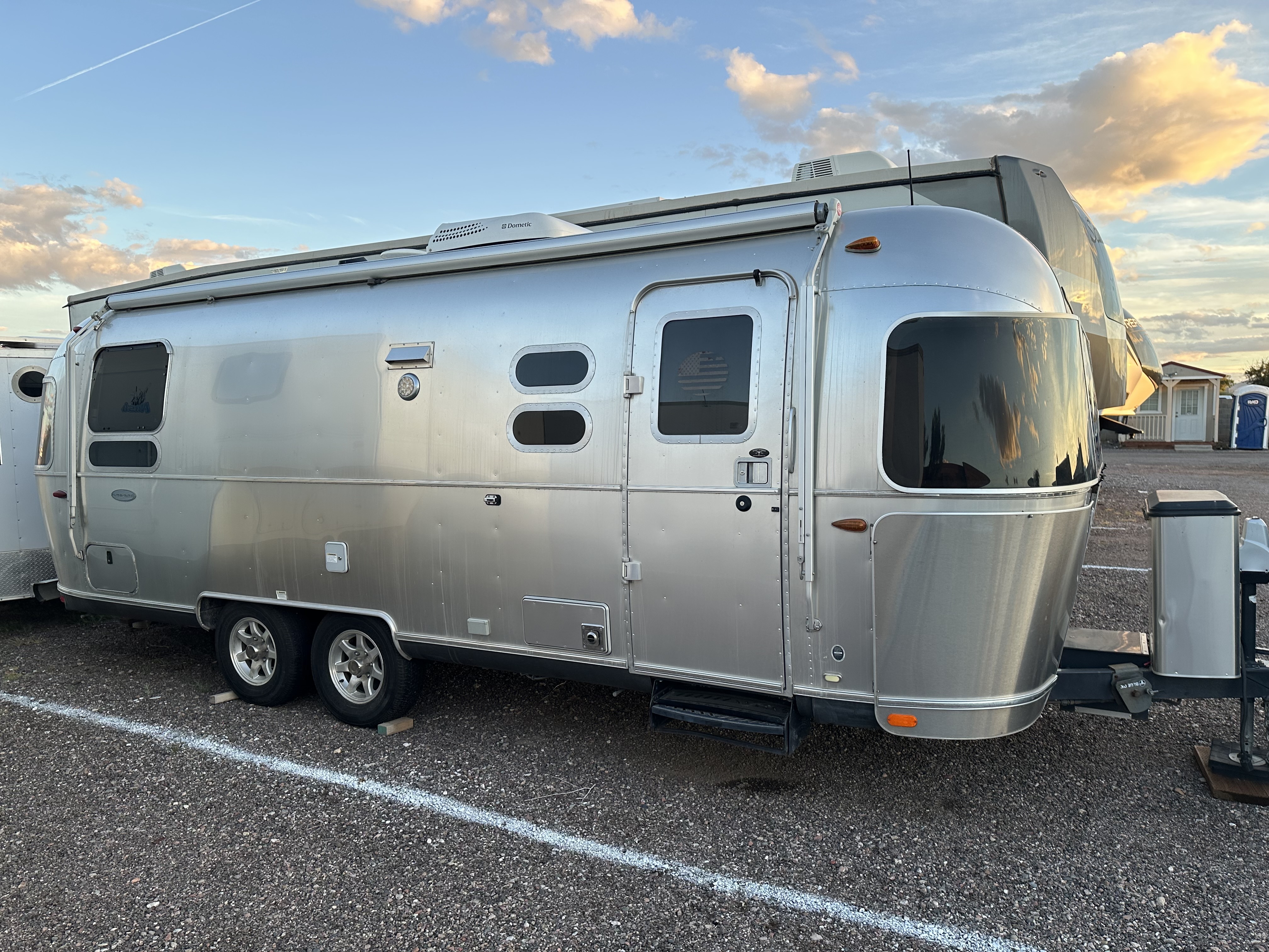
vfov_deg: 56.8
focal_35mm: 24
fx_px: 880
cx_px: 634
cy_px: 476
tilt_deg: -4.7
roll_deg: +0.9
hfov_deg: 71.6
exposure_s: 1/302
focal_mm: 6.86
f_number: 1.78
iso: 80
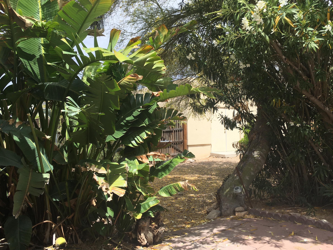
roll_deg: +0.8
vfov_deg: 46.8
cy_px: 122
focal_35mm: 30
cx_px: 171
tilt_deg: +2.5
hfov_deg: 60.0
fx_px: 289
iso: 25
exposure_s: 1/1748
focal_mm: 4.15
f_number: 2.2
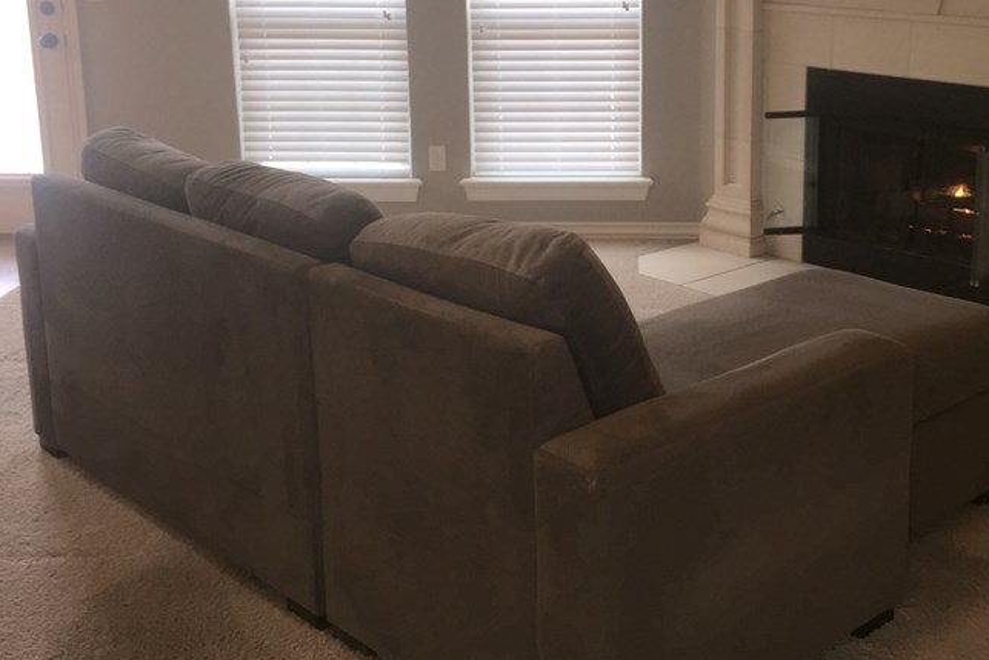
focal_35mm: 48
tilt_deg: -13.3
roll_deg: +0.5
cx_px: 637
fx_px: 1319
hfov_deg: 40.7
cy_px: 209
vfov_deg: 27.9
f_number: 2.2
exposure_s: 1/42
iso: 32
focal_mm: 4.15
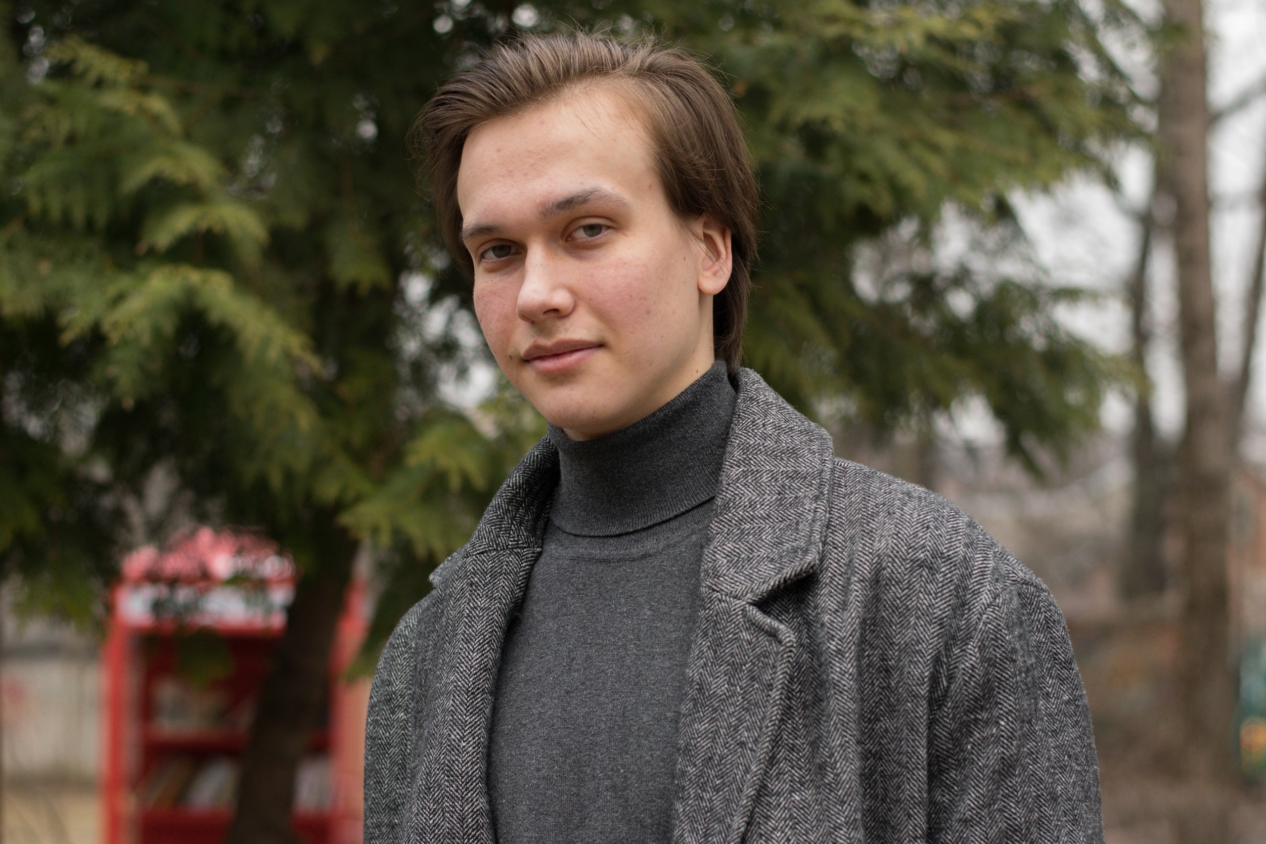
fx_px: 2639
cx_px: 633
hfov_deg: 27.0
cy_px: 422
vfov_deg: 18.2
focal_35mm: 75
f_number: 2.8
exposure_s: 1/320
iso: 800
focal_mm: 50
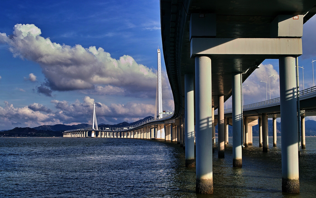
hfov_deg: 47.2
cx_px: 158
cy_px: 101
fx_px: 362
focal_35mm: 42
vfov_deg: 30.5
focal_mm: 24.2
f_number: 9
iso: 50
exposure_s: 1/50
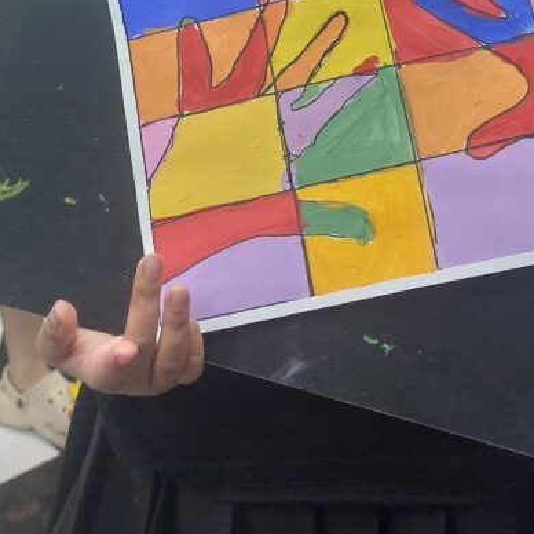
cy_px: -111
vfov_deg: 26.6
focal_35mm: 57
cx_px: 339
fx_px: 995
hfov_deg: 29.9
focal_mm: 5.23
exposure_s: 1/60
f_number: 1.8
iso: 64
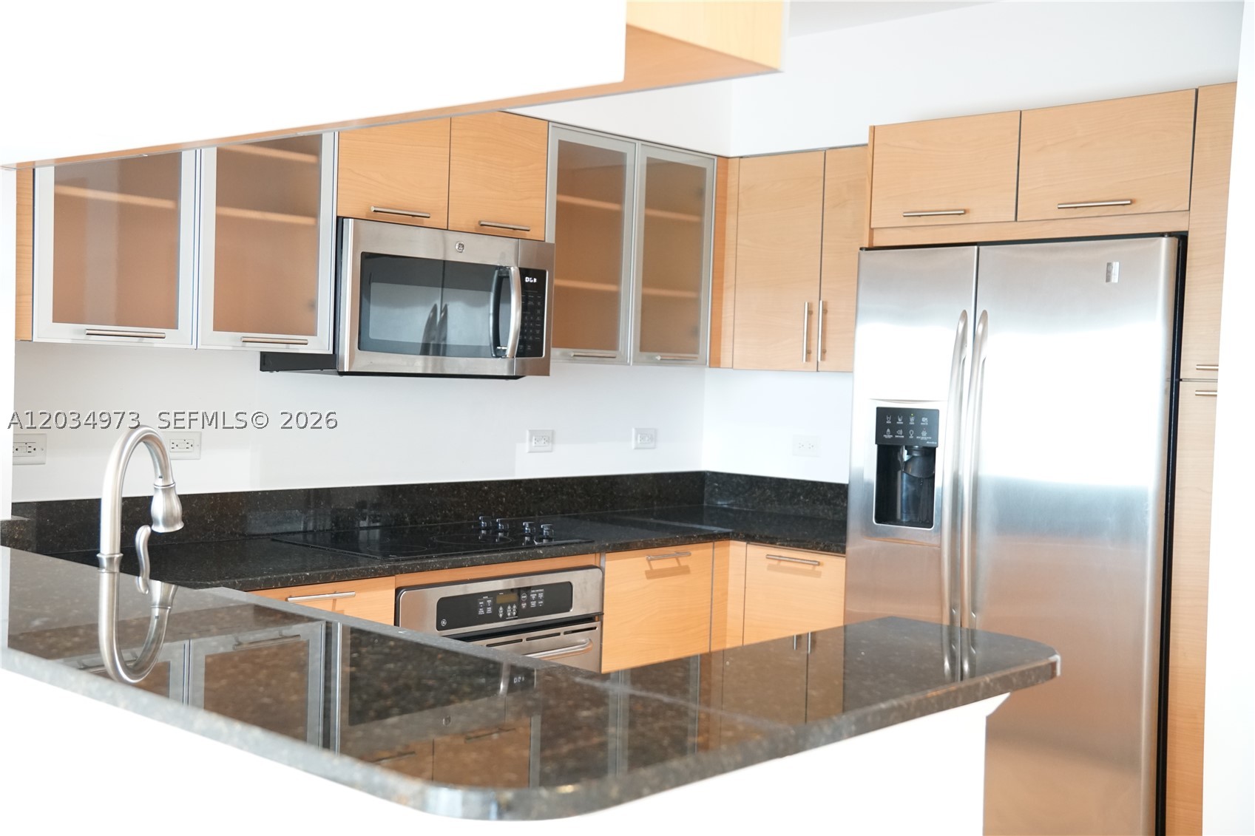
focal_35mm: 40
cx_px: 628
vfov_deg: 33.0
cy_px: 418
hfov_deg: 47.9
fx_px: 1412
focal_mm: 27
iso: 1600
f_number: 2.8
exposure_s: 1/60
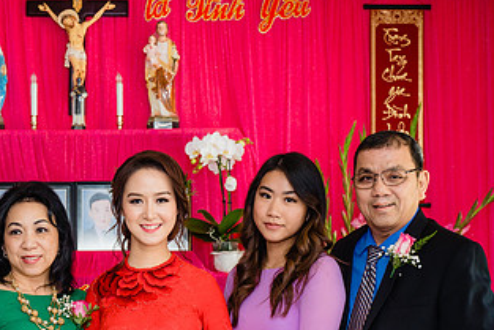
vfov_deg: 18.3
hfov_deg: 27.2
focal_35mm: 73
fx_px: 1002
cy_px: 315
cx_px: 110
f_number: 4
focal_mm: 36
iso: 800
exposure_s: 1/160
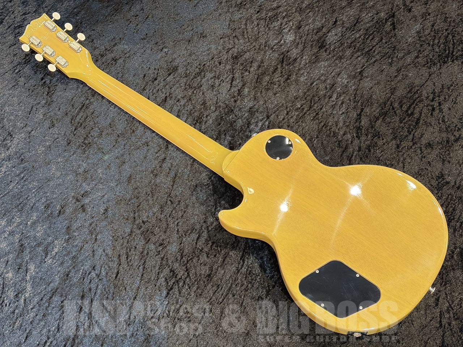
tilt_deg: -65.8
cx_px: 232
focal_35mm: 52
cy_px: 174
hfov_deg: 36.8
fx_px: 696
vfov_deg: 28.0
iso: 250
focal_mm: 5.96
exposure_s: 1/40
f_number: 1.6
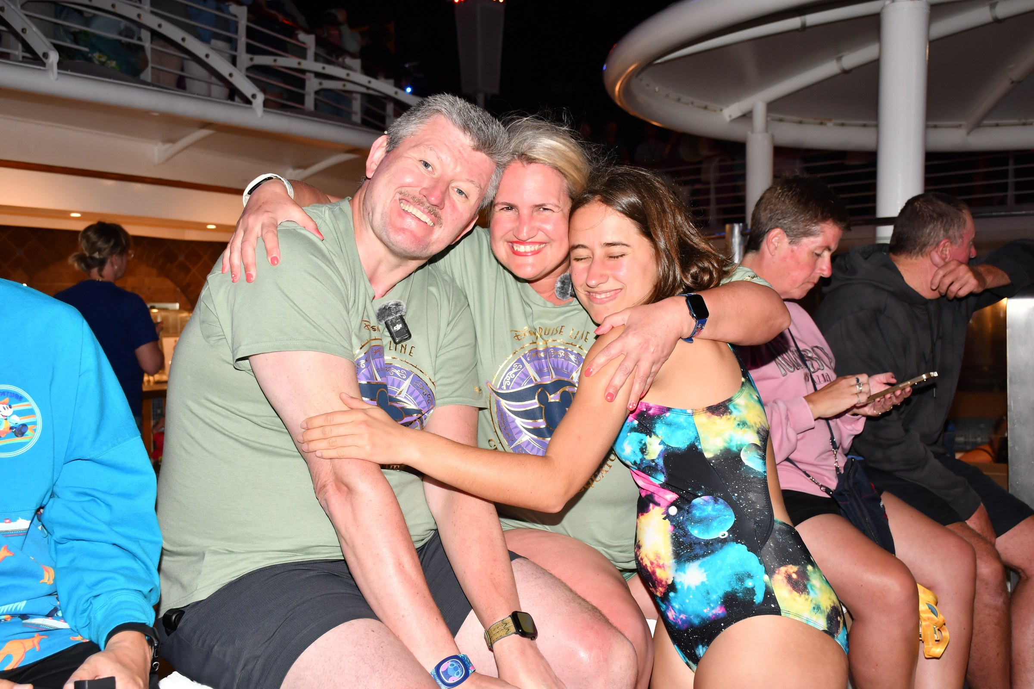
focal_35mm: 45
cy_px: 344
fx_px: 1292
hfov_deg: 43.6
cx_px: 517
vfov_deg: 29.9
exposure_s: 1/60
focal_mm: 30
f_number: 5.6
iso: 400
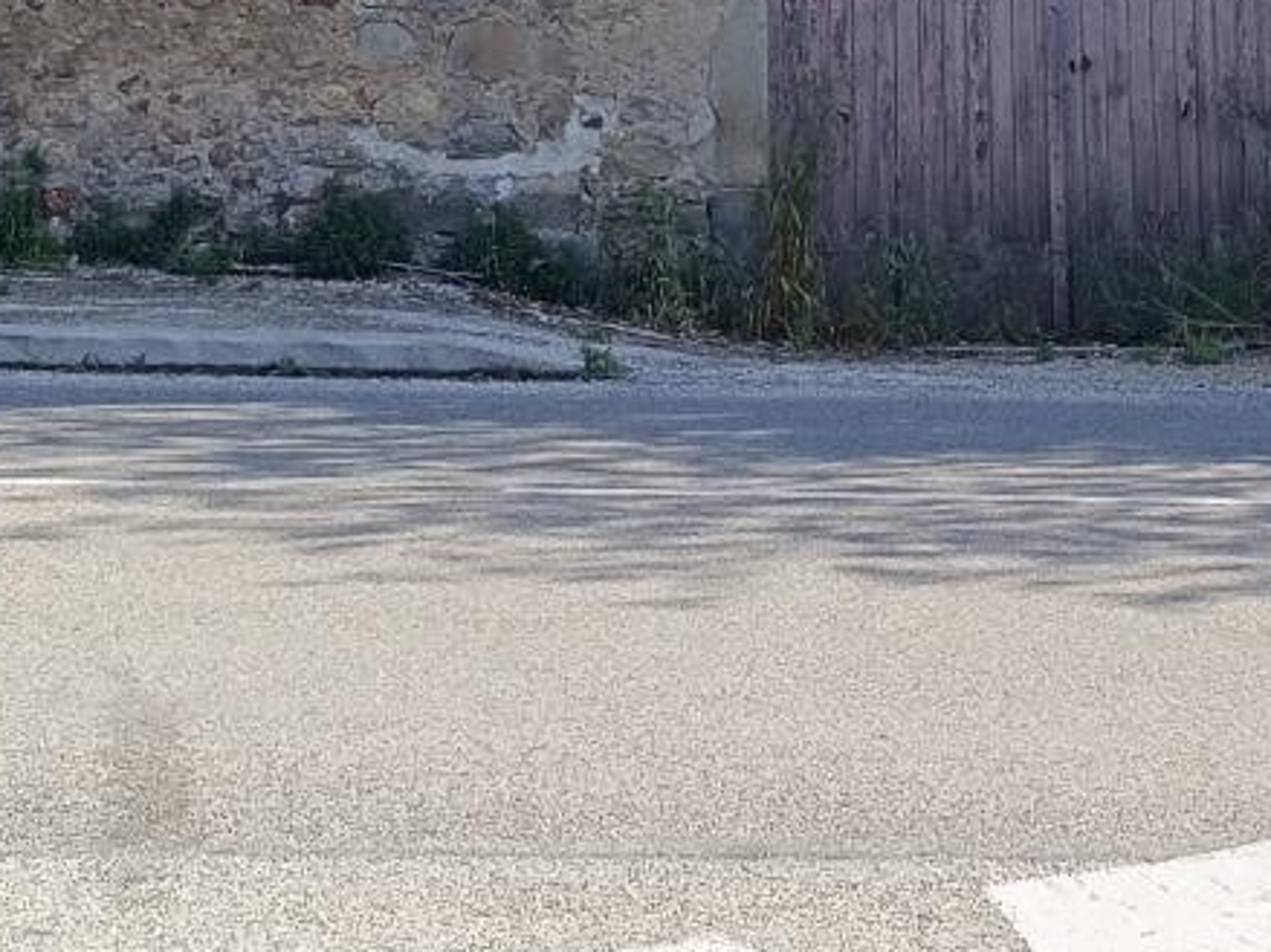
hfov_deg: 18.6
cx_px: 932
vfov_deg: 12.6
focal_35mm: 105
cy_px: -877
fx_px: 3854
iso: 50
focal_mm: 6.14
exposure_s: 1/160
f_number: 1.65
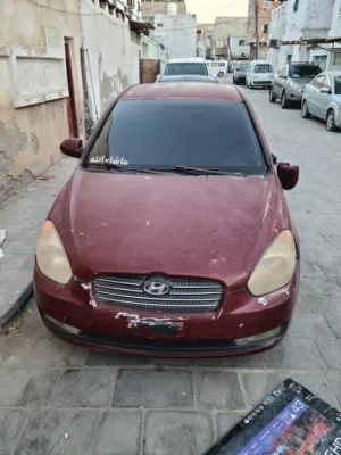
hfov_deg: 49.7
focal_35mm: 28
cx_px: 170
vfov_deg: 63.4
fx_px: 368
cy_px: 228
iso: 125
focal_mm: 5.9
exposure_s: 1/60
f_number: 2
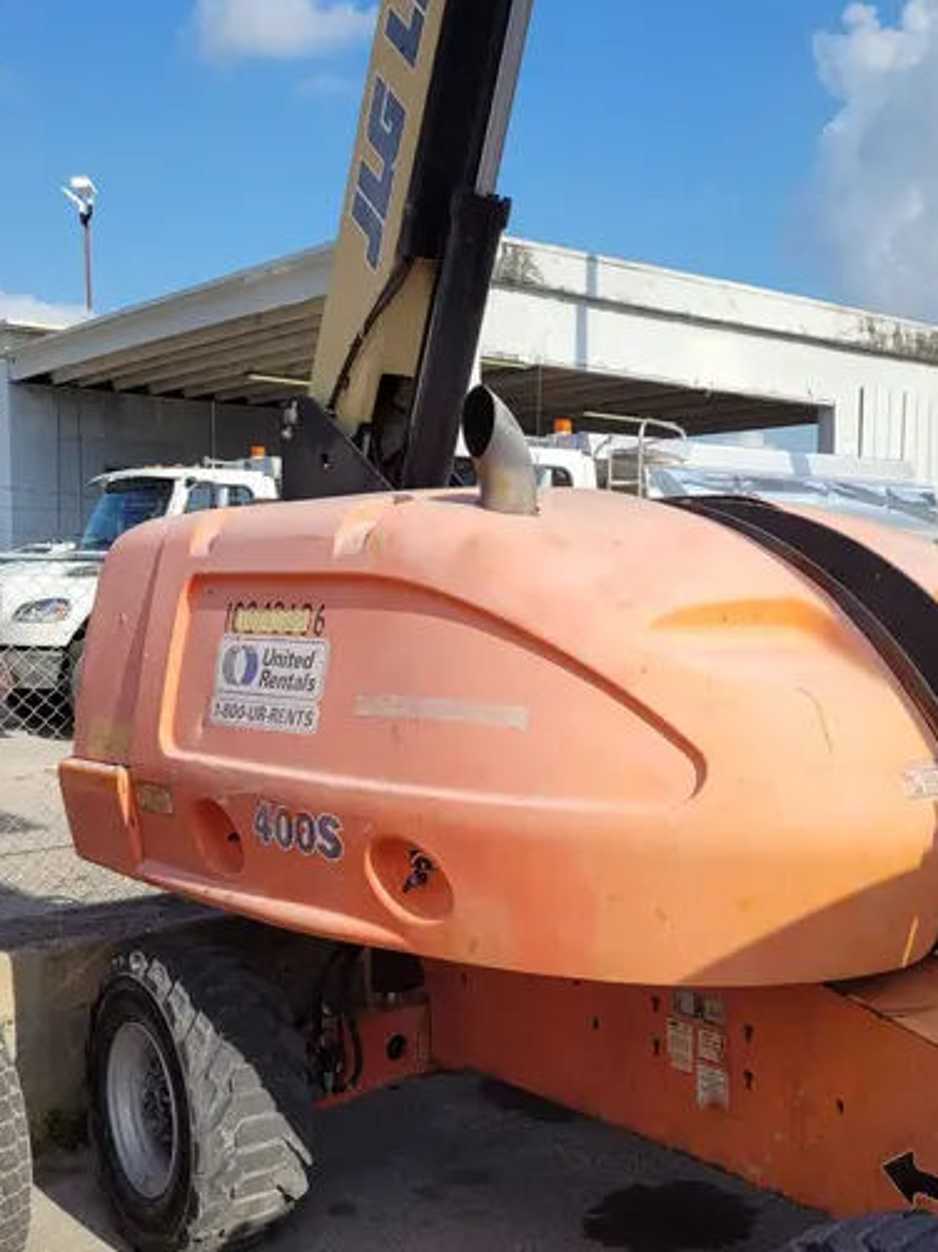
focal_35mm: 38
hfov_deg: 37.1
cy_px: 670
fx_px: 1374
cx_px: 651
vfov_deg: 49.0
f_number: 1.8
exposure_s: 1/2628
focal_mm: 5.4
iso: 40
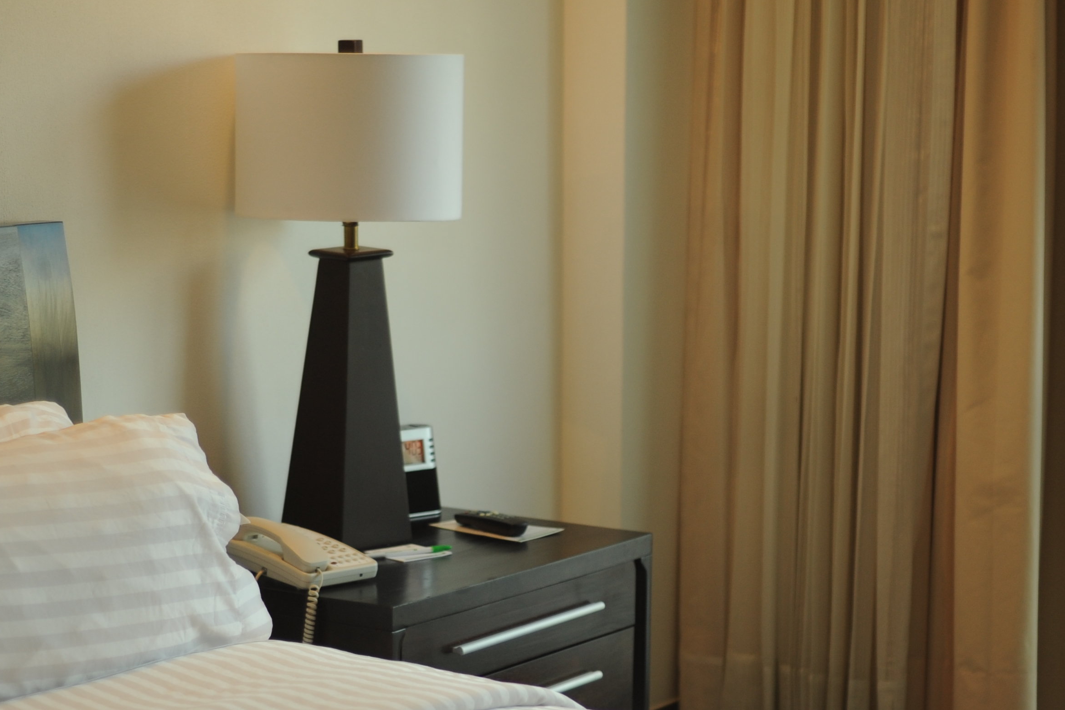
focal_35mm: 91
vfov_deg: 15.0
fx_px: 2692
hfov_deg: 22.4
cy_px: 465
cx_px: 535
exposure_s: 1/100
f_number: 1.8
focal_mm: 50
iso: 400
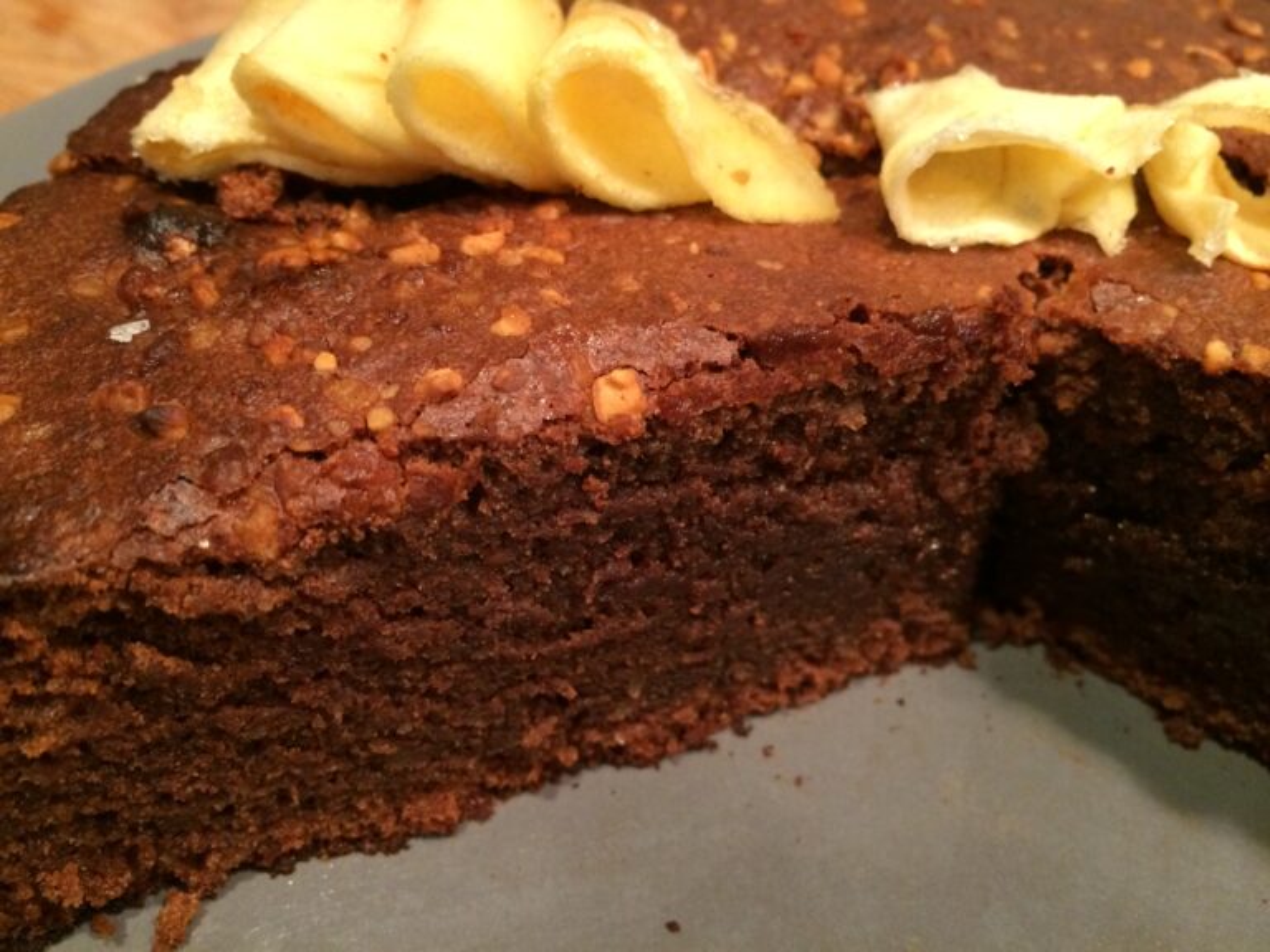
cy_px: 476
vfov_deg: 46.8
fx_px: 1101
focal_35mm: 30
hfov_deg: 60.0
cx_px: 635
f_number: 2.2
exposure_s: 1/30
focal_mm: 4.12
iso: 320
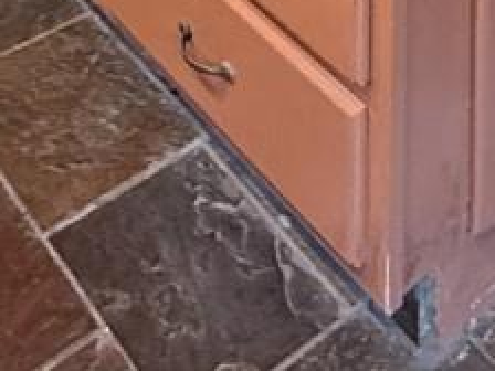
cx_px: 371
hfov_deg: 21.6
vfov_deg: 10.7
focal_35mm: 90
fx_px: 1287
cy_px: -766
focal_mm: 2.22
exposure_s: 1/60
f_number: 2.2
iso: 400
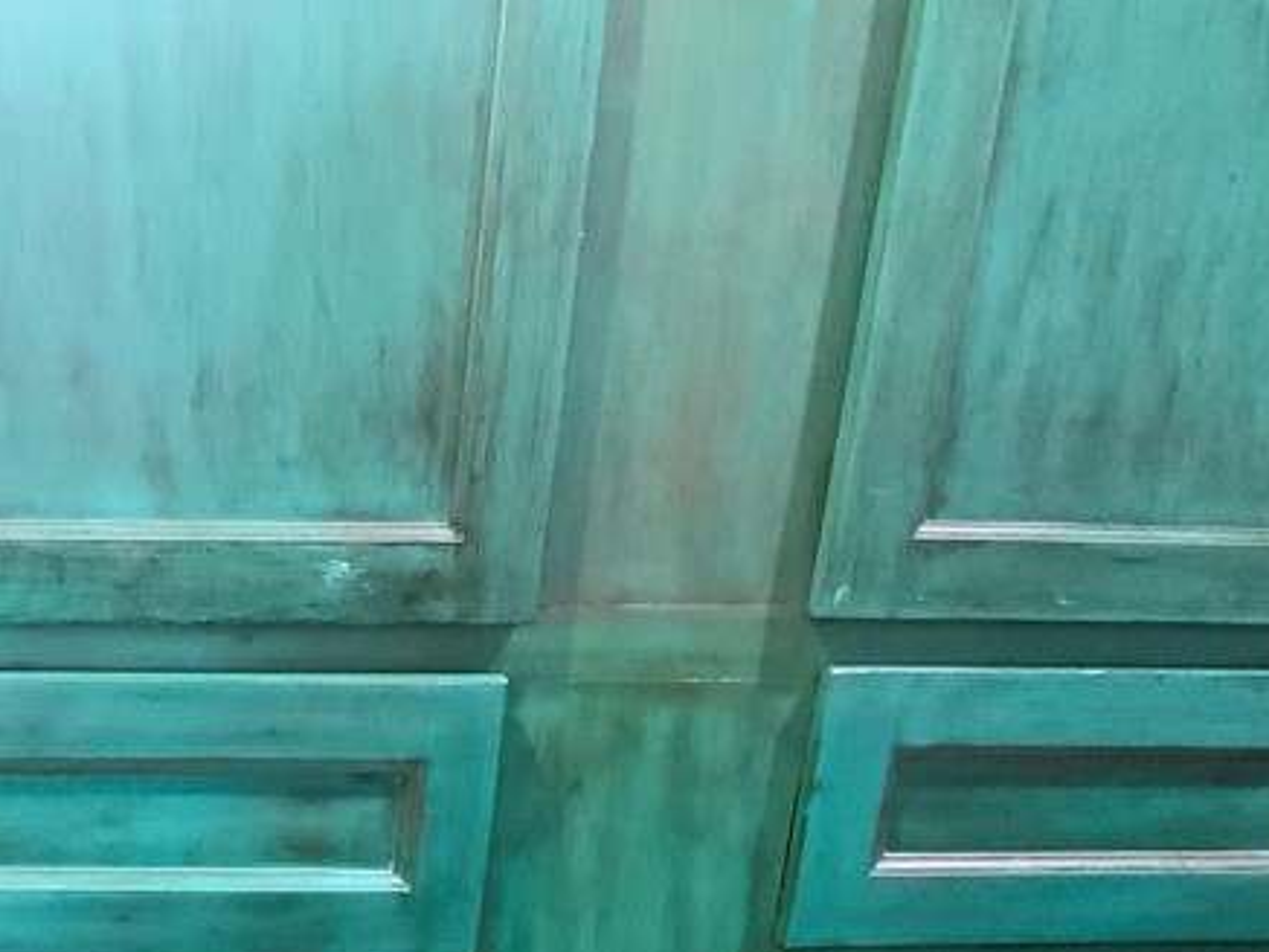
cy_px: 1042
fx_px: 2494
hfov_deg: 27.4
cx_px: 90
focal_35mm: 68
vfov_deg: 20.6
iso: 500
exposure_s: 1/30
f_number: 1.8
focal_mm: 3
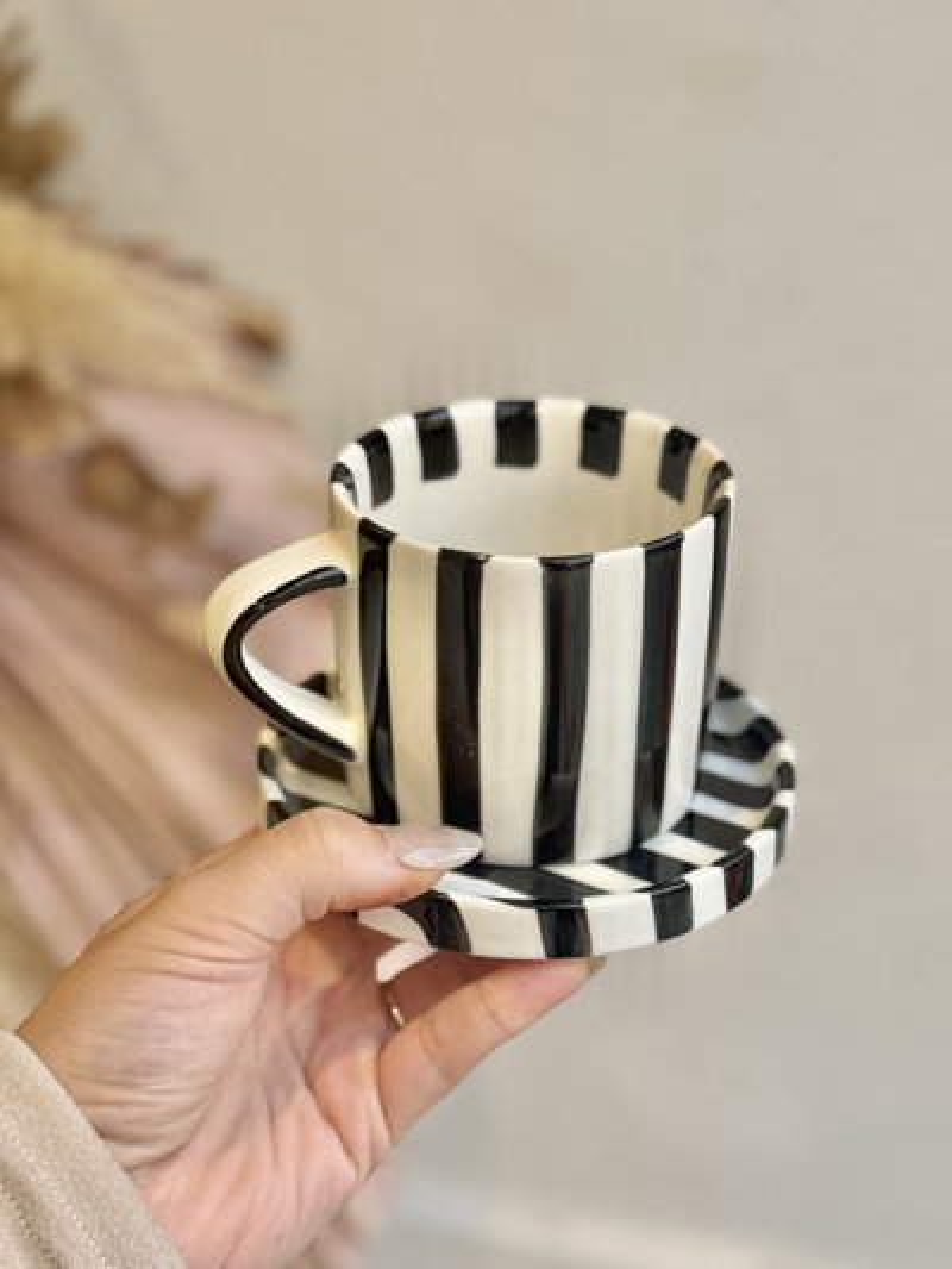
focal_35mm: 48
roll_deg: +5.0
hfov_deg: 30.3
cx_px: 476
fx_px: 1759
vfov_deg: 39.6
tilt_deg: -26.5
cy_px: 634
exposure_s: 1/212
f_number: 1.78
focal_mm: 6.76
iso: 100
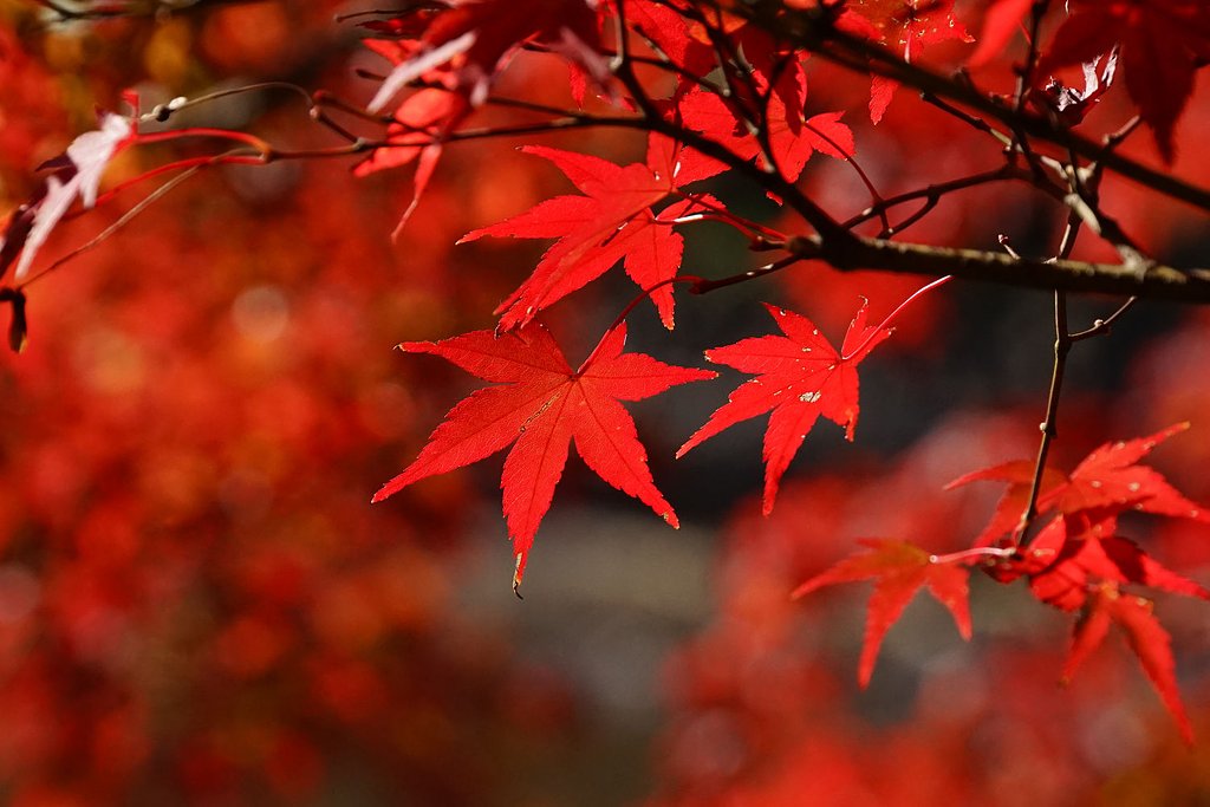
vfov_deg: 5.7
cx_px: 605
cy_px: 404
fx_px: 8168
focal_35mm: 243
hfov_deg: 8.5
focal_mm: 162
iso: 1250
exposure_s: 1/2500
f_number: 10
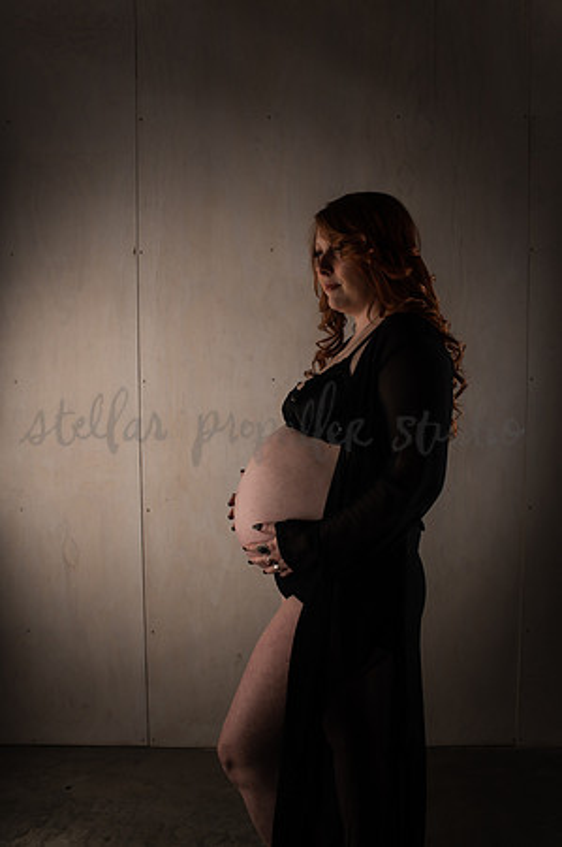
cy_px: 424
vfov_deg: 65.5
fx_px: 657
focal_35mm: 28
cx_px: 281
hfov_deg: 46.3
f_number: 11
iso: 100
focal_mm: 28
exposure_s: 1/125
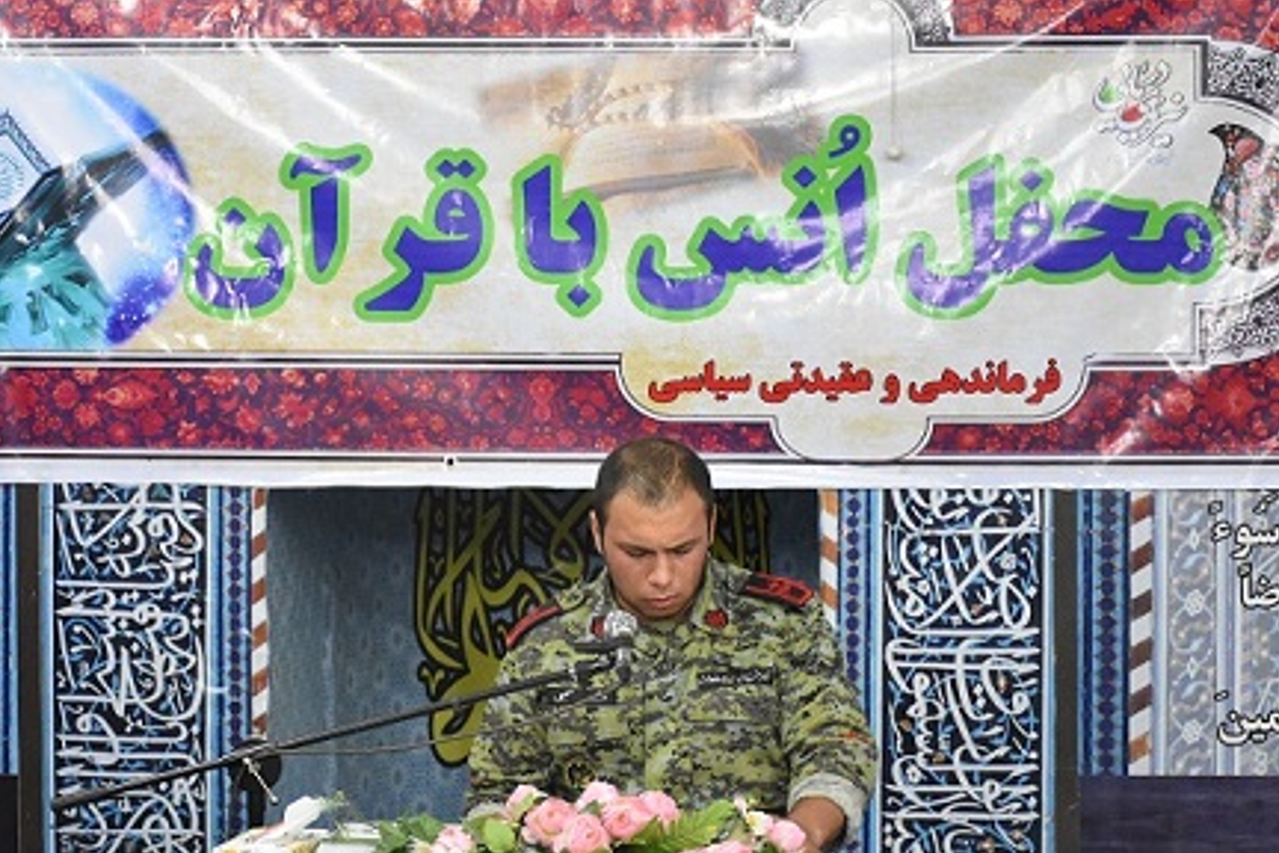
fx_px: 3552
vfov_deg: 13.7
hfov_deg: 20.4
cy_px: 477
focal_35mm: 100
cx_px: 551
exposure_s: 1/60
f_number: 4.5
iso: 2800
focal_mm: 48
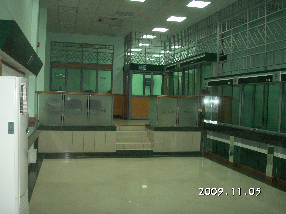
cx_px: 143
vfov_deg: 38.7
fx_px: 306
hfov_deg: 50.1
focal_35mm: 37
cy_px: 107
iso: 160
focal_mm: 7.7
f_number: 3.5
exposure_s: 1/40
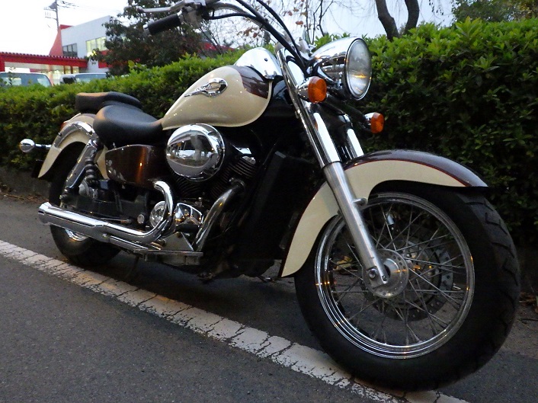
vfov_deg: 49.7
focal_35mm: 28
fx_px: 435
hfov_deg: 63.5
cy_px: 202
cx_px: 269
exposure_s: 1/20
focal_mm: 5
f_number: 3.5
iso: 1600
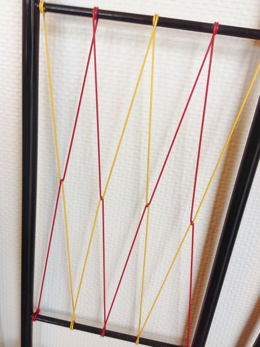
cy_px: 174
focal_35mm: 35
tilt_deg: -21.5
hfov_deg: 40.6
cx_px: 130
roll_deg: -6.9
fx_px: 351
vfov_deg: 52.7
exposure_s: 1/15
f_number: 2.4
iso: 50
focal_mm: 4.28
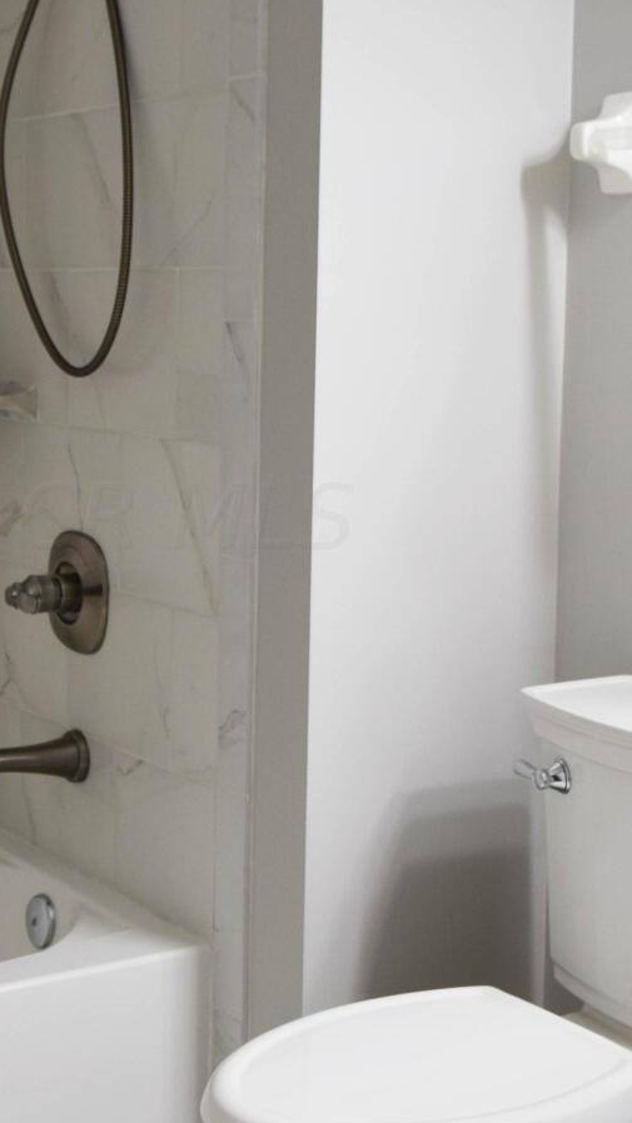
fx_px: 1877
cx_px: 185
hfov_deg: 19.0
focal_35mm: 63
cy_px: 514
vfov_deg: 33.3
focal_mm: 18
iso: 400
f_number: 4.5
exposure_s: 1/80
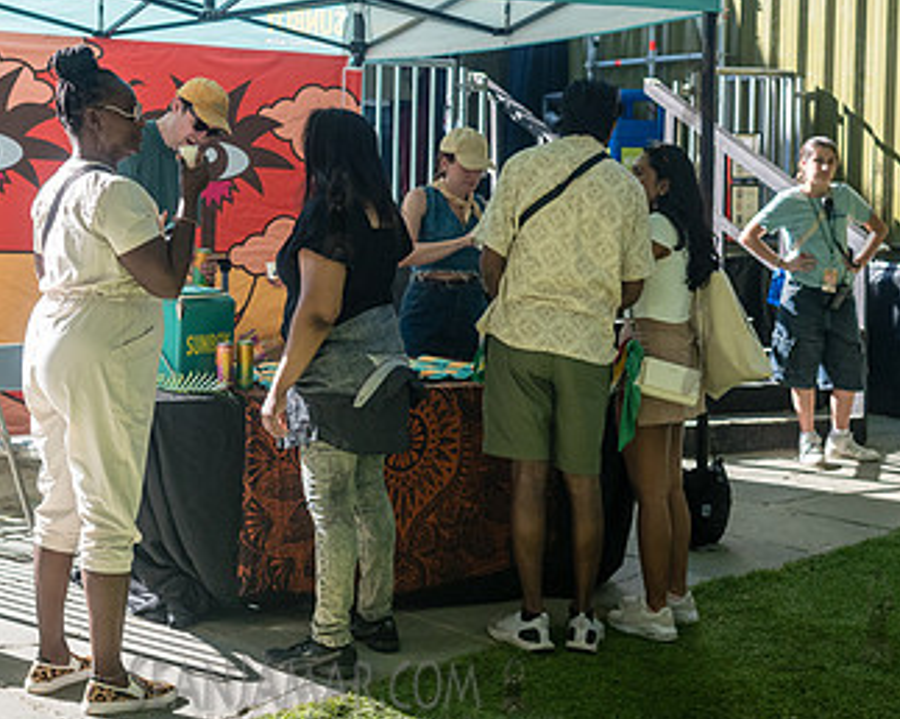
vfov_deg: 25.6
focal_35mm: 59
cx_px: 337
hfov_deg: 31.8
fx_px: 1571
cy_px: 210
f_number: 3.5
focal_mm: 35
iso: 1250
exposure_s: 1/2500
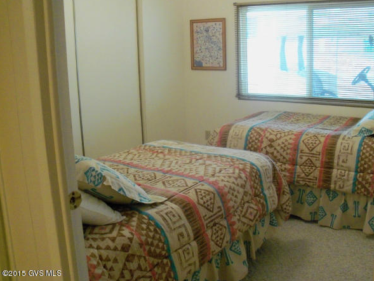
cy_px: 134
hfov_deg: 48.9
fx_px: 411
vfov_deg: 37.7
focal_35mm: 38
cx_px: 202
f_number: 3
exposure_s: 1/20
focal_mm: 6.3
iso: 400
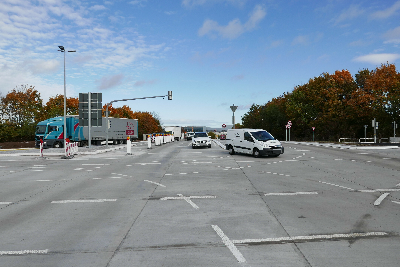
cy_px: 134
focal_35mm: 24
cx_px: 200
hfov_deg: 73.7
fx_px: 267
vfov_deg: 53.2
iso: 200
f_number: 5.6
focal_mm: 10.9
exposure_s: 1/800
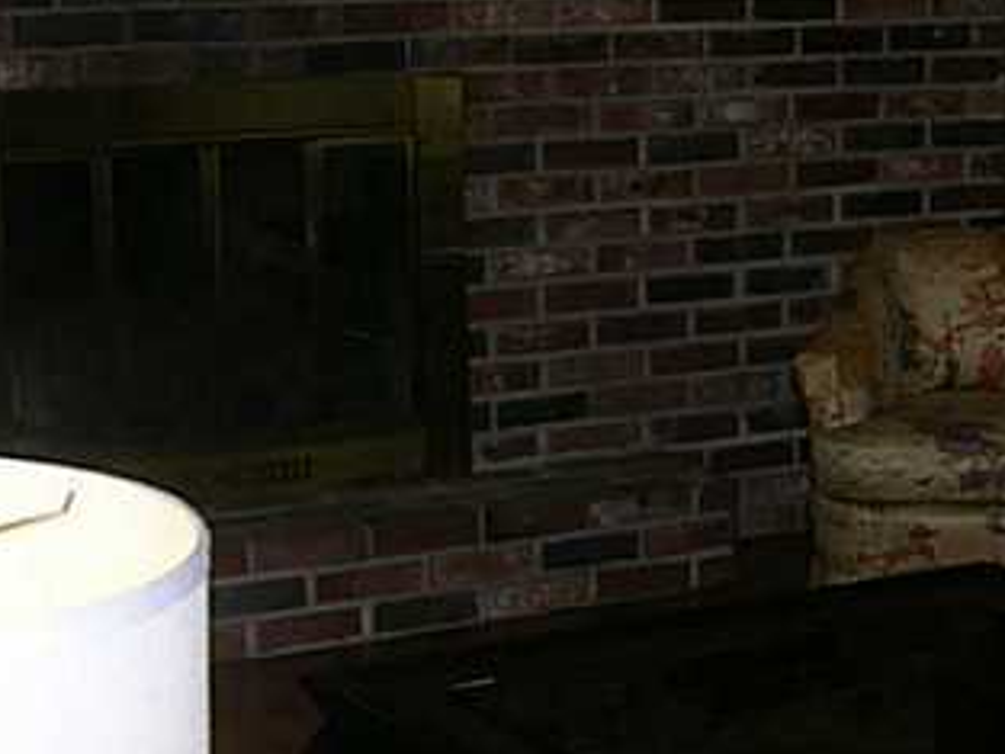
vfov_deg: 15.2
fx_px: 2817
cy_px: 491
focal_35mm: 97
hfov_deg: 19.6
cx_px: 1011
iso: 62
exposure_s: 1/60.1
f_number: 2.8
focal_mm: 5.8
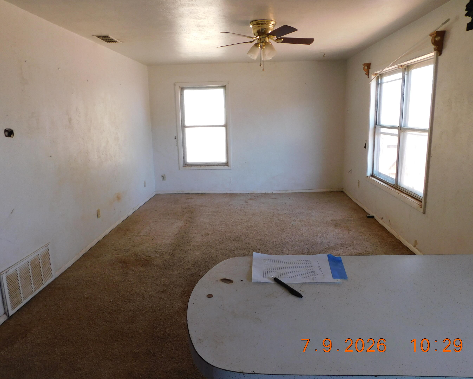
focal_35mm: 25
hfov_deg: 68.1
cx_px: 233
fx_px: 350
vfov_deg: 56.8
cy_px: 189
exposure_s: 1/50
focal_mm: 4
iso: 125
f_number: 3
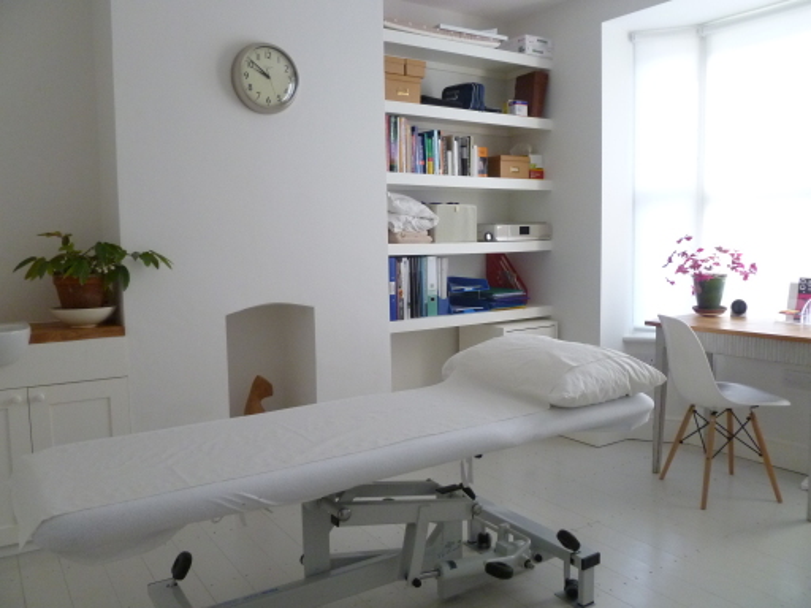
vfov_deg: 49.7
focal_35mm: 28
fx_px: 656
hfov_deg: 63.4
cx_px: 406
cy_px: 304
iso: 400
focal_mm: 5
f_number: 3.3
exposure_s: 1/50
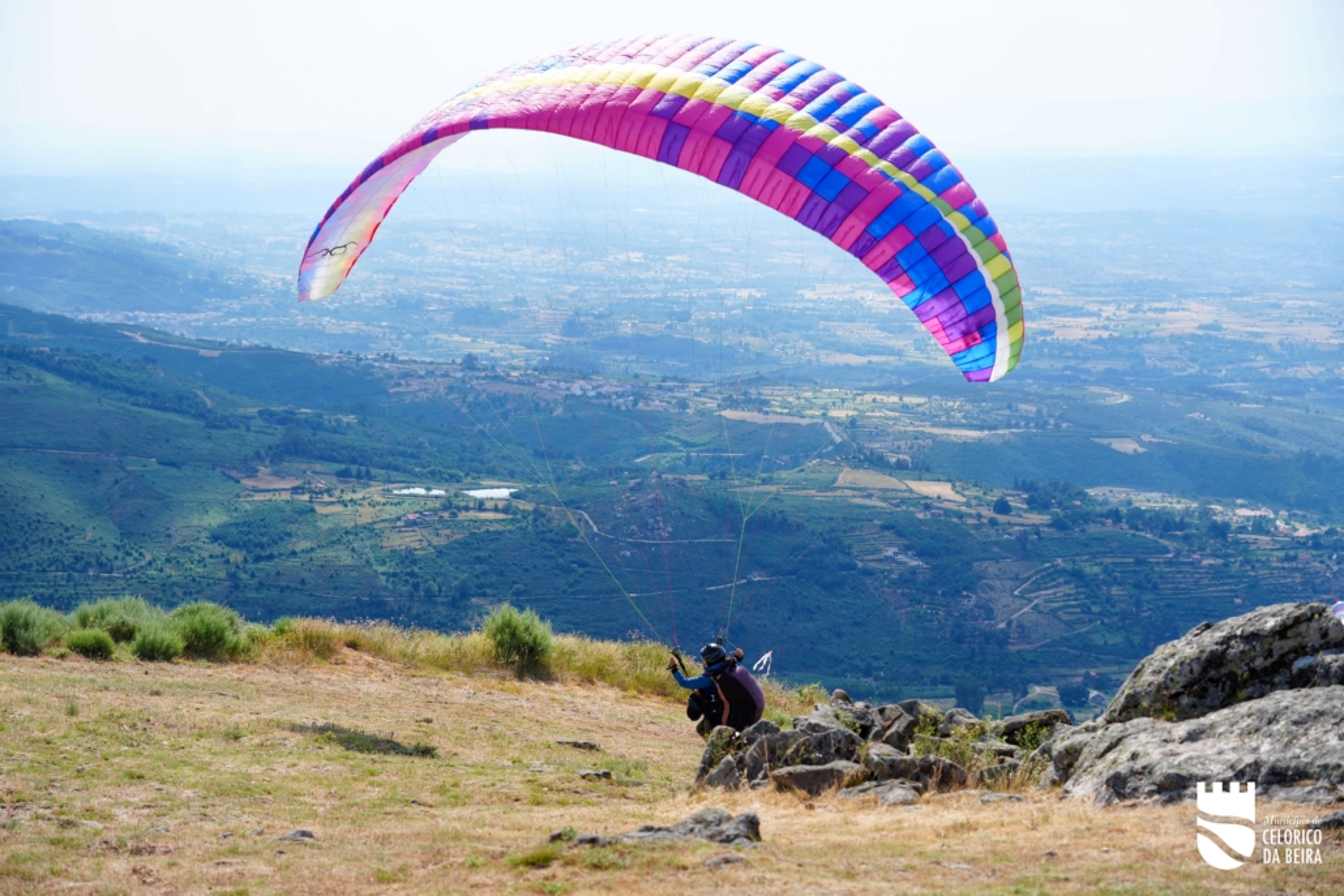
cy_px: 448
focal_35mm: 77
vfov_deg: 17.7
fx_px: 2875
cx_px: 672
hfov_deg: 26.3
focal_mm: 77
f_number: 5.6
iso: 100
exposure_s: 1/500
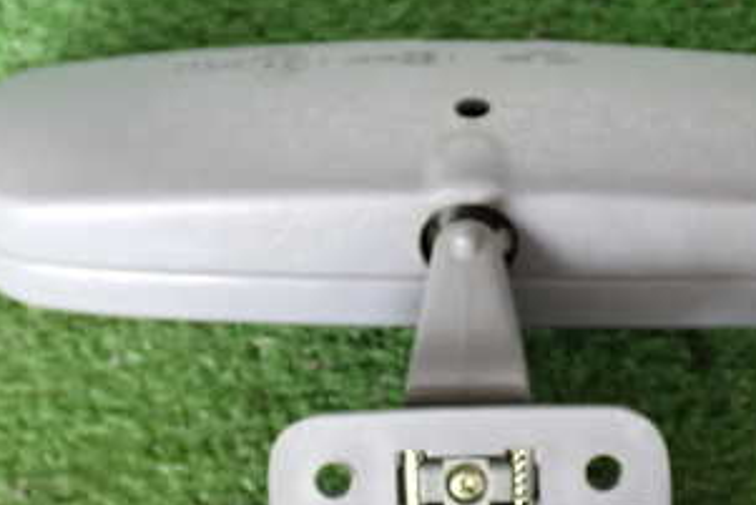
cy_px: 392
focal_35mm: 85
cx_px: 460
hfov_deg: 23.9
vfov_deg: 16.0
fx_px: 1786
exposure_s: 1/40
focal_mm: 7.31
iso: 400
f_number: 2.8
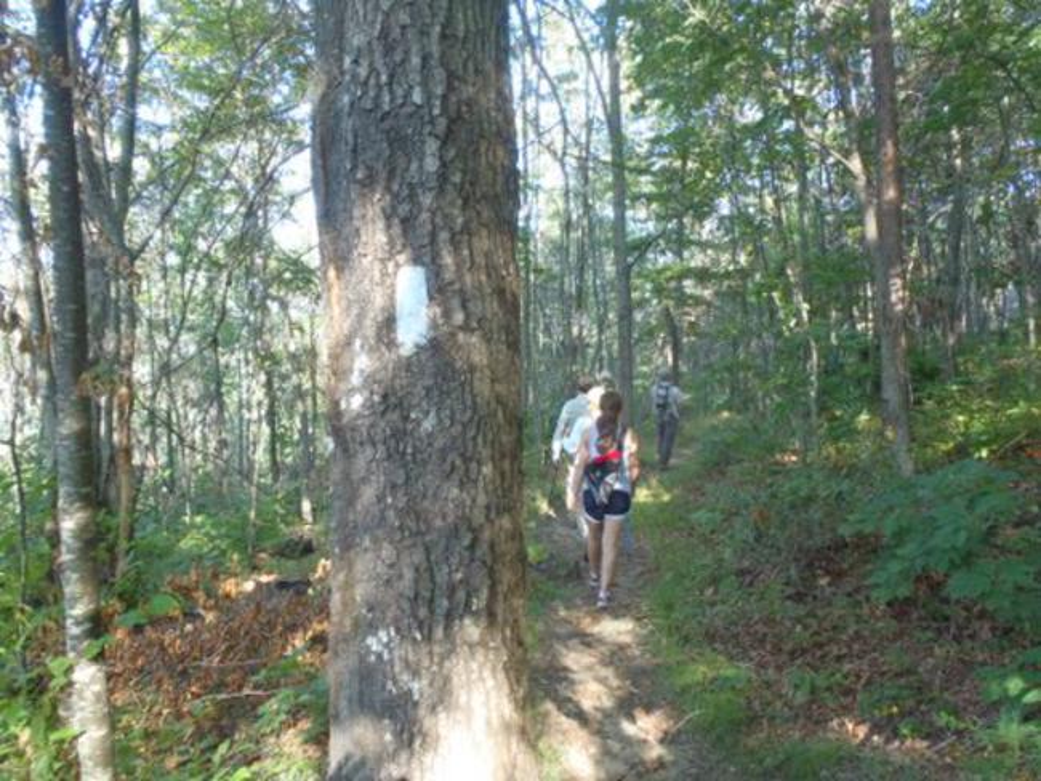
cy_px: 390
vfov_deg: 49.8
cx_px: 520
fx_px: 842
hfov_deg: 63.4
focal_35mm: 28
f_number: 3.9
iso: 200
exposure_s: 1/30
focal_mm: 5
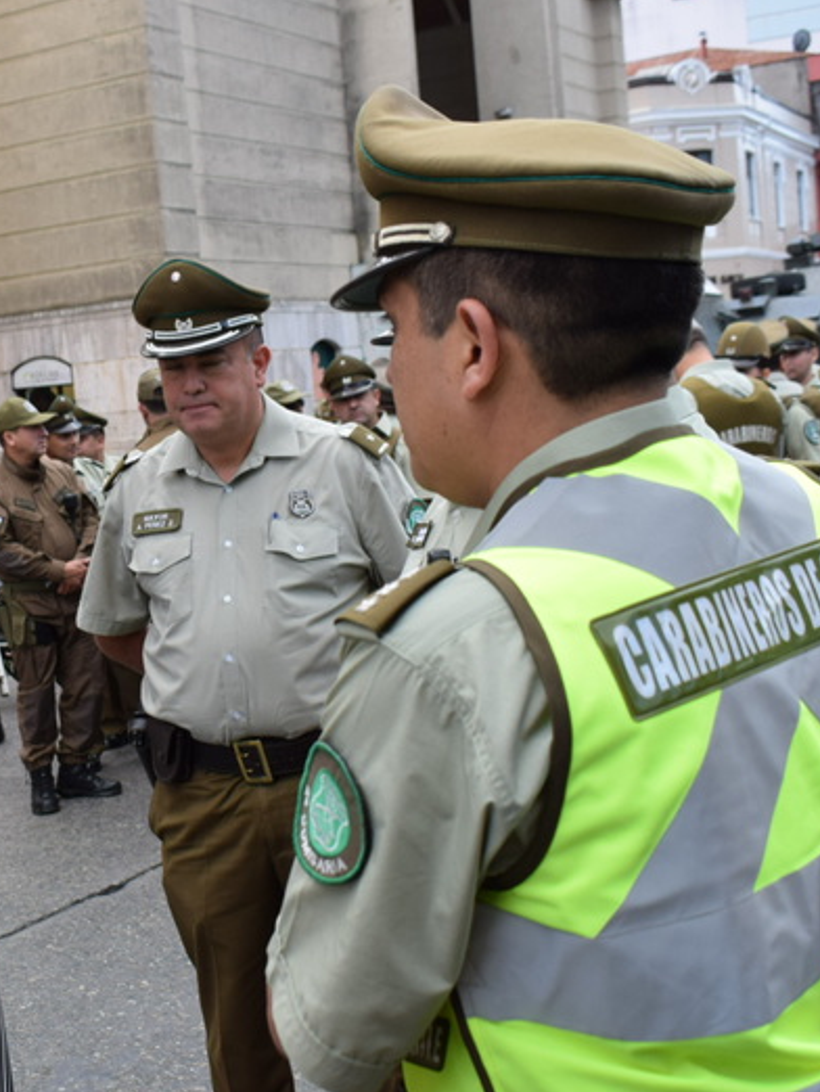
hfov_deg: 26.9
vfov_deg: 36.2
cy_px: 549
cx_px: 138
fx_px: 1673
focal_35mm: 53
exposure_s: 1/640
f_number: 6.3
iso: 640
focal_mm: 24
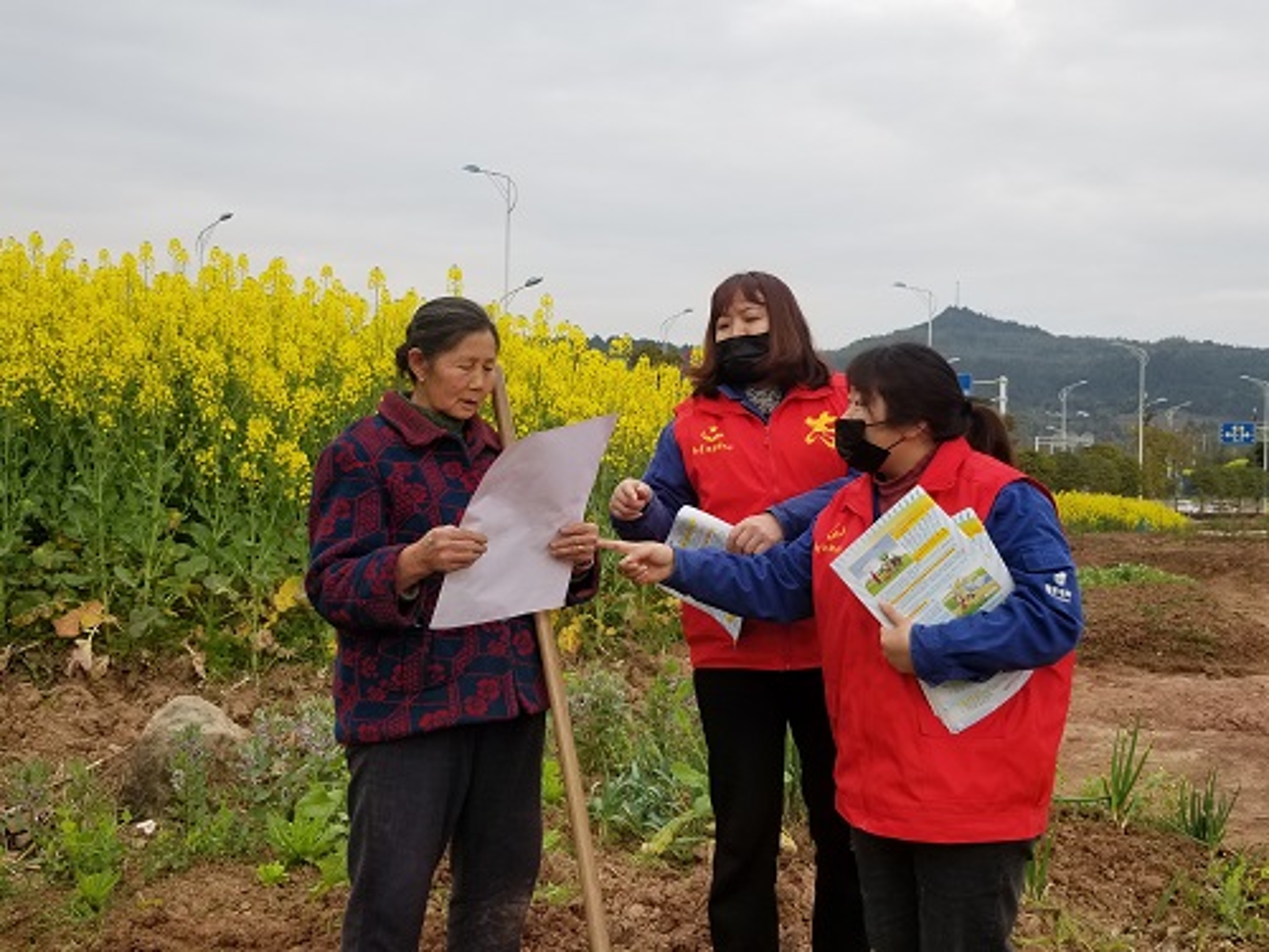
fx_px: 953
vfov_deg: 53.1
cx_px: 634
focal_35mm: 26
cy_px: 476
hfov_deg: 67.3
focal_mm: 4.25
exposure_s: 1/954
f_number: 1.7
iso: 50
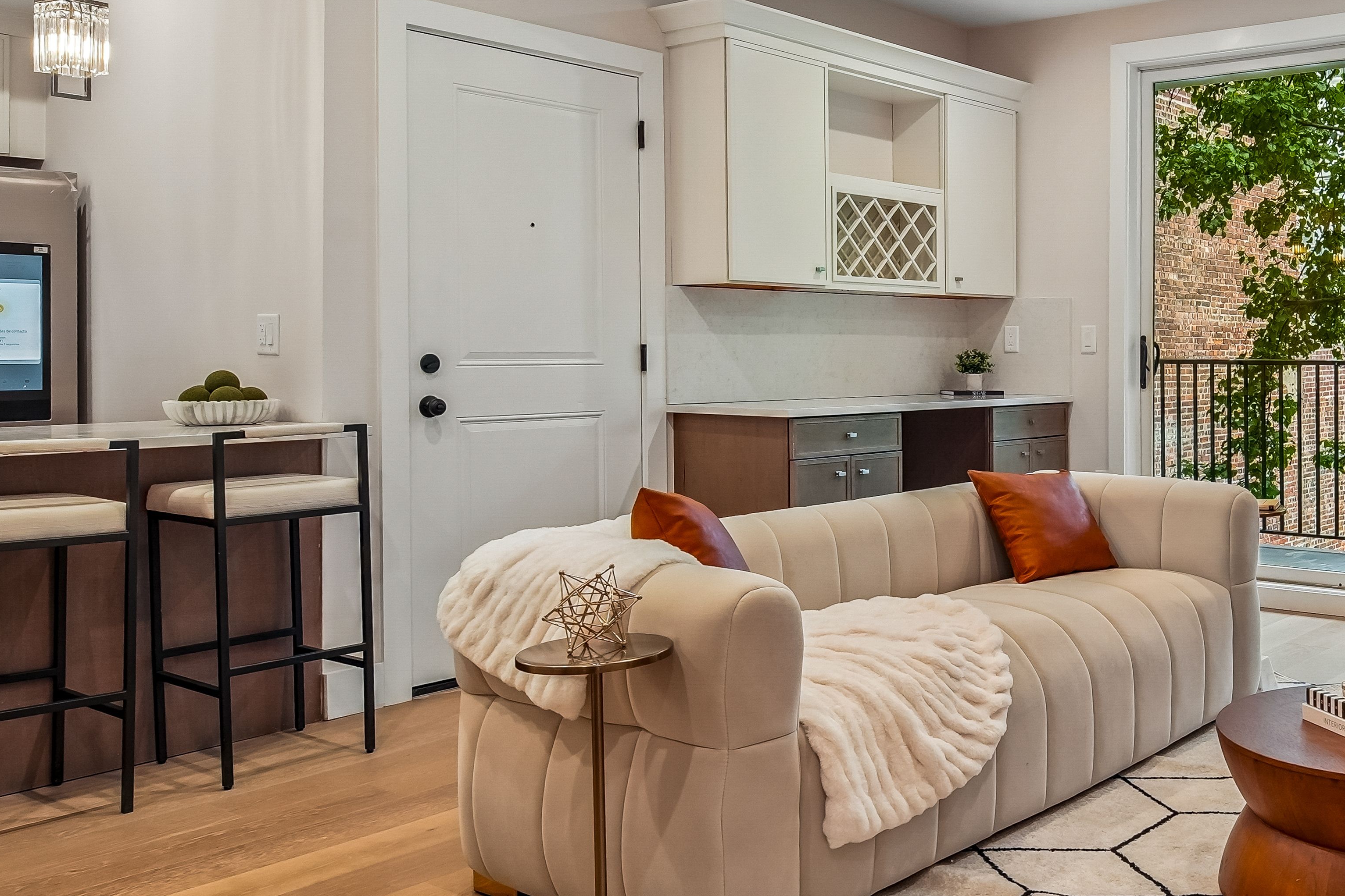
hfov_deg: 54.2
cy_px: 558
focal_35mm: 32
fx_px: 1195
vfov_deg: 40.8
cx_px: 1099
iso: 500
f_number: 7.1
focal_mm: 14
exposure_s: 1/25
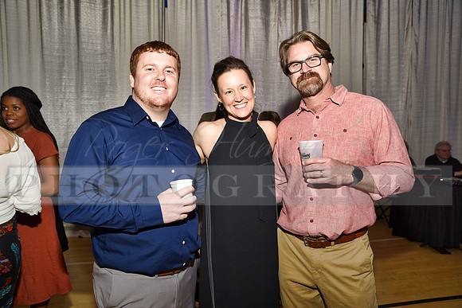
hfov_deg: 63.6
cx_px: 231
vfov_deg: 45.0
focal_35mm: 29
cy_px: 154
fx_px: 372
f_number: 5
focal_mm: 29
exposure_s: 1/60
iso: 200
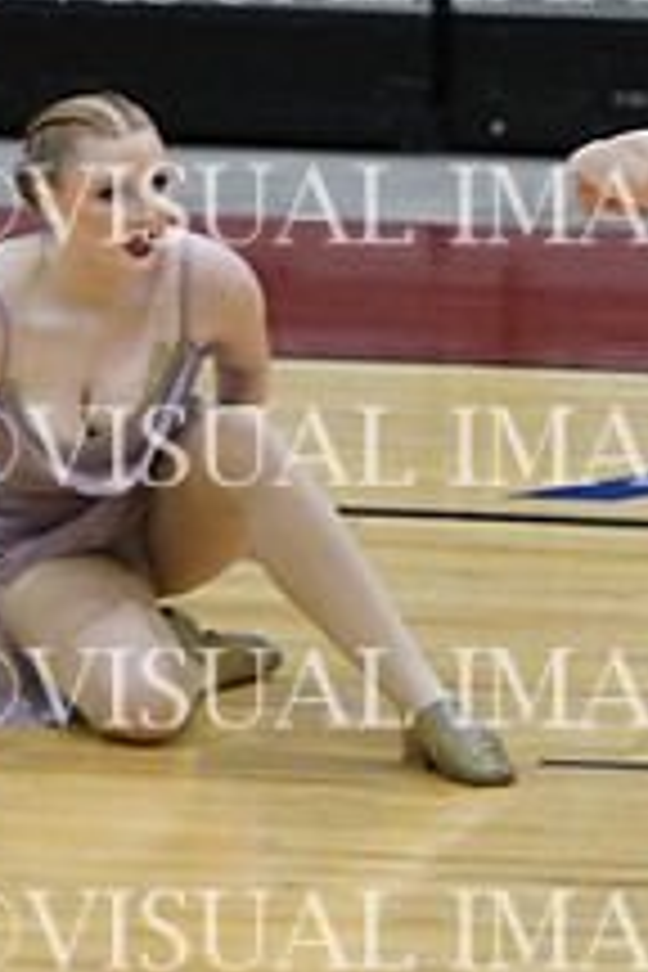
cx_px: 803
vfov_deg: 3.2
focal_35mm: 643
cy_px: 567
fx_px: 17360
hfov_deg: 2.1
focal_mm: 160
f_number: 3.5
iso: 4000
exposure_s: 1/400
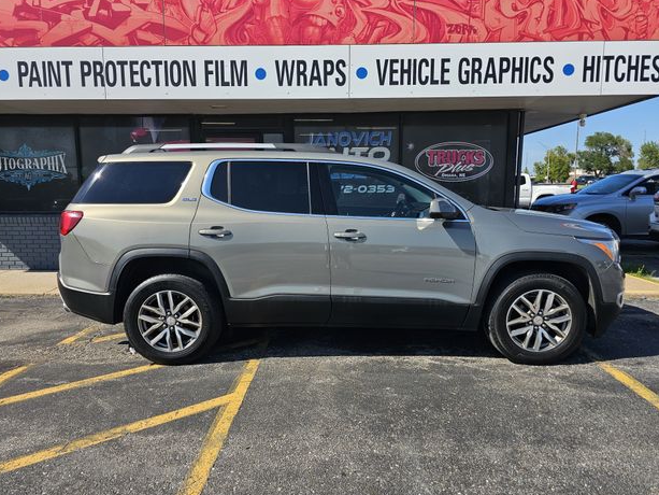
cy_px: 243
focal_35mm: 24
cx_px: 336
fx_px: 457
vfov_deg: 56.8
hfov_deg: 71.6
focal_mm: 6.3
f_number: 1.7
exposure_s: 1/1117
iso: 20
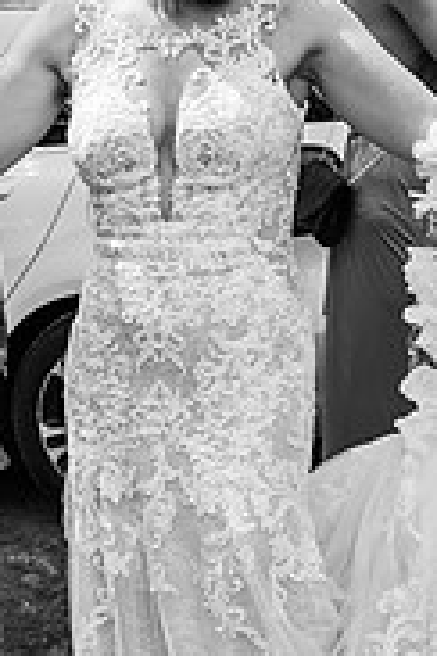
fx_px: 1566
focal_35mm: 86
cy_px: 448
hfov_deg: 15.9
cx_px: 235
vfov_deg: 23.5
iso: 160
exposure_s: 1/200
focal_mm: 35
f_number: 4.5
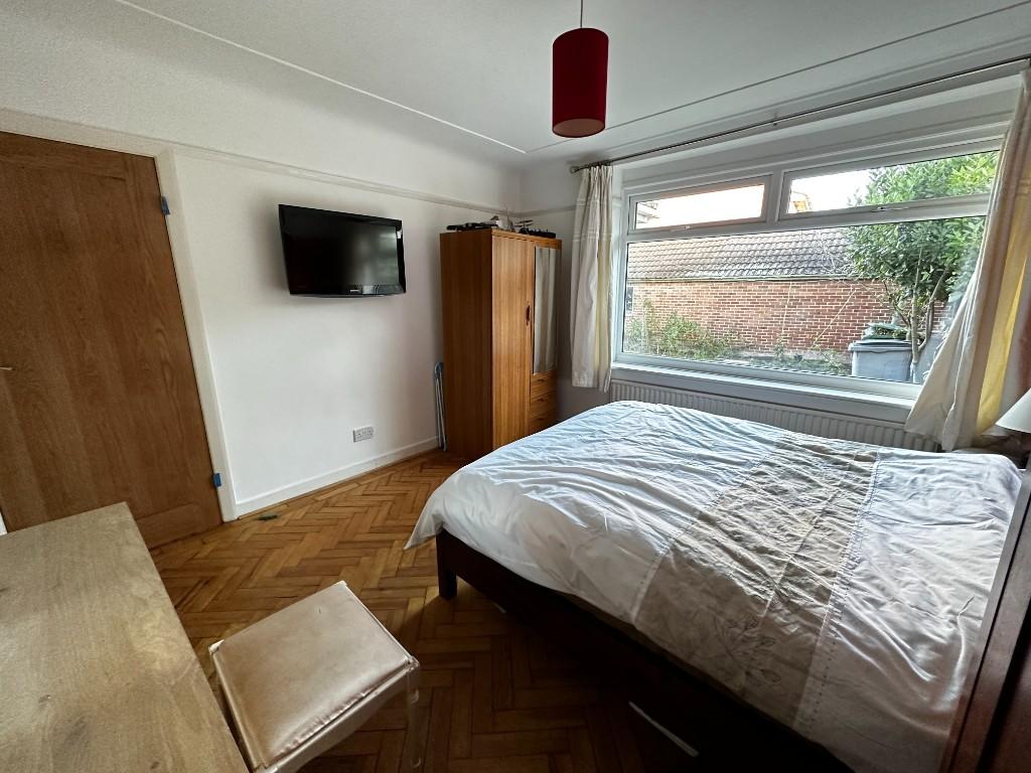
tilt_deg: -13.6
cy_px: 386
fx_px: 417
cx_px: 516
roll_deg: +0.5
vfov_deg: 85.7
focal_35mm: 14
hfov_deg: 102.1
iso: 320
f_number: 2.2
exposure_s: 1/68
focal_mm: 2.22
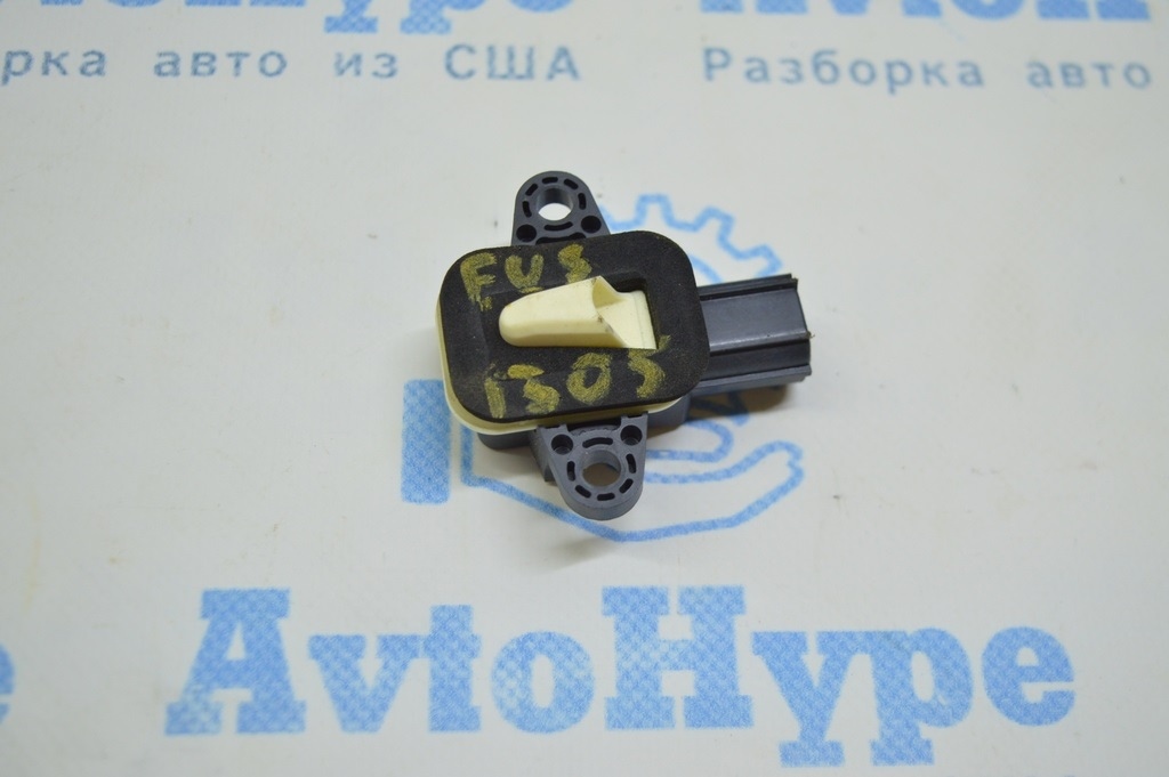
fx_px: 1557
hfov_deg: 41.1
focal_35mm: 48
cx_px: 584
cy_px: 388
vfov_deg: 28.0
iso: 400
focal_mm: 32
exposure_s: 1/60
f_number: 4.5
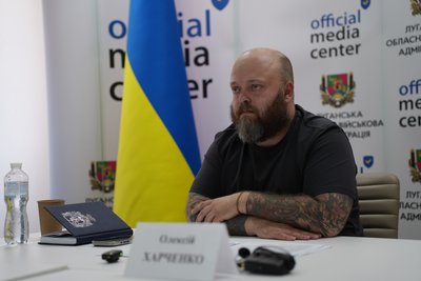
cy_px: 140
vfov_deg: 21.6
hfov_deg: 31.9
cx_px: 210
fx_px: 737
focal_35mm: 63
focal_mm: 63
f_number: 2.8
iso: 125
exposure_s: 1/40
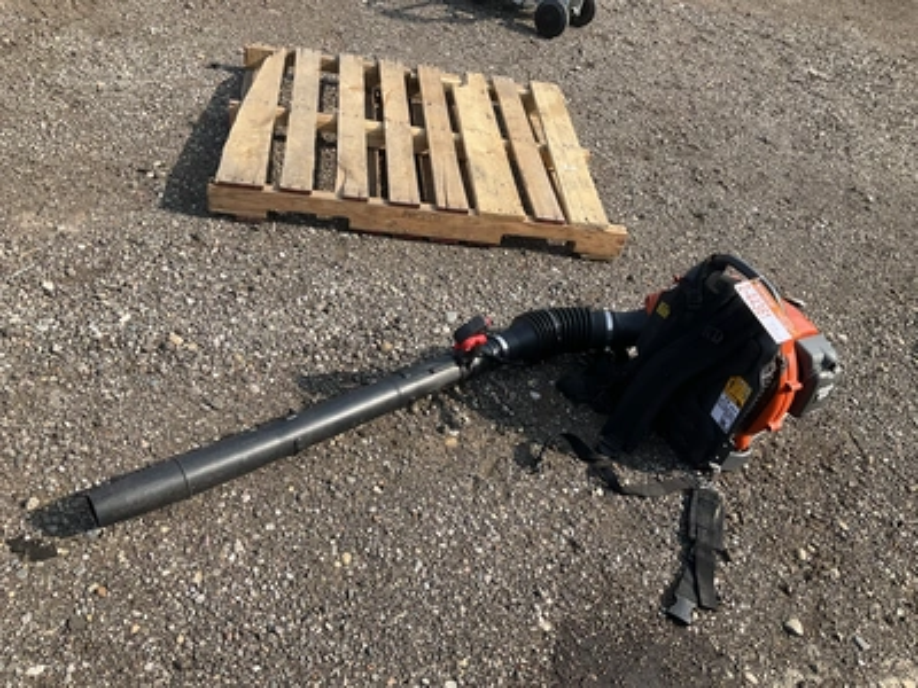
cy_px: 344
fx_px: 769
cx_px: 459
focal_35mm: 29
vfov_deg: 48.2
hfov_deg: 61.7
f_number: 1.8
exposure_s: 1/842
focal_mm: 3
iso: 25
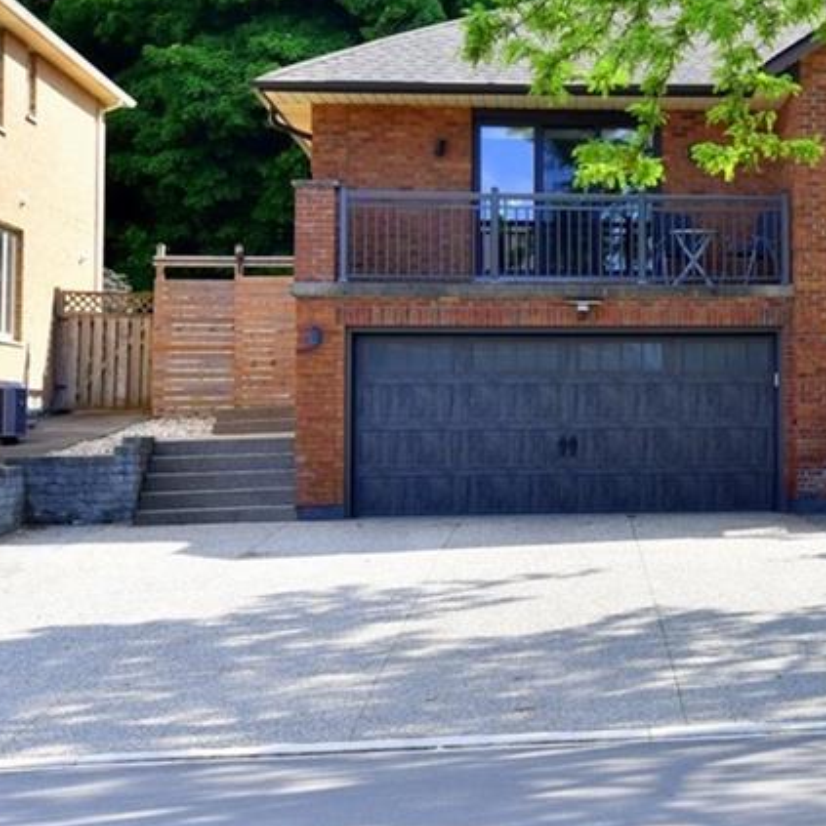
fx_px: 1944
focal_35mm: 72
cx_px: 906
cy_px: 260
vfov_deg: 23.9
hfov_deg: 22.6
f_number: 10
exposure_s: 1/400
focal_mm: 35
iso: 640
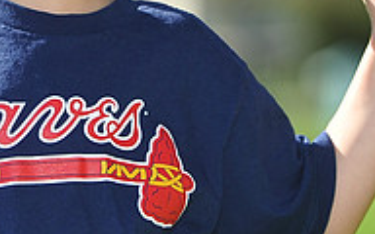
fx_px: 5202
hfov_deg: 4.1
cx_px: 23
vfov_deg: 2.6
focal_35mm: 509
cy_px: -74
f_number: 4
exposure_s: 1/800
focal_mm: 165
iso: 200
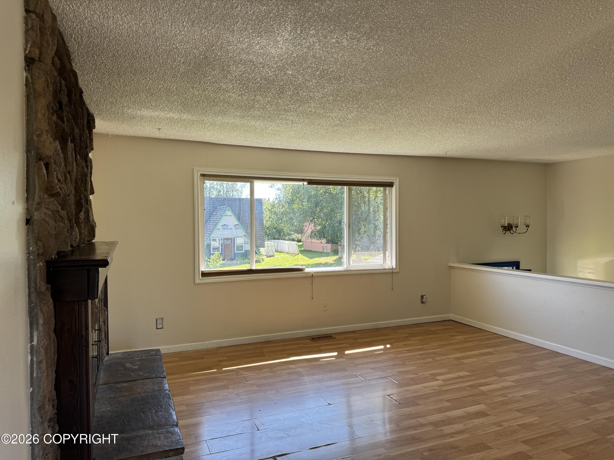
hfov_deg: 71.6
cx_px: 307
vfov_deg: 56.8
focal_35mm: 24
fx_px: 426
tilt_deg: -1.1
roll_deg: +0.5
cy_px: 230
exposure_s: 1/136
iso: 50
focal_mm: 6.76
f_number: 1.78
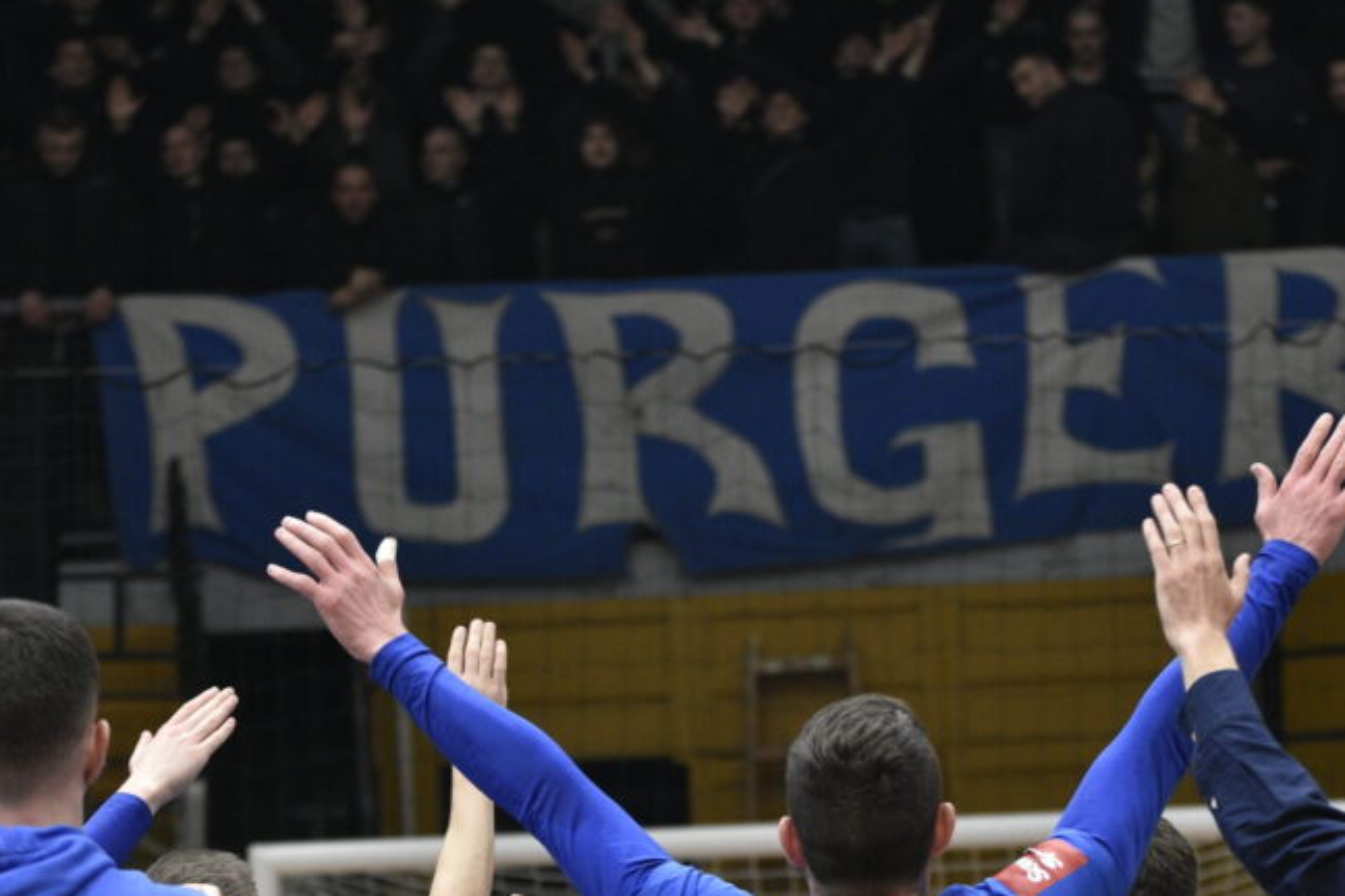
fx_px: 6201
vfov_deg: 8.3
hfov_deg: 12.4
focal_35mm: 166
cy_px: 640
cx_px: 878
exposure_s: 1/1000
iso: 1600
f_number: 2.8
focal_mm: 70
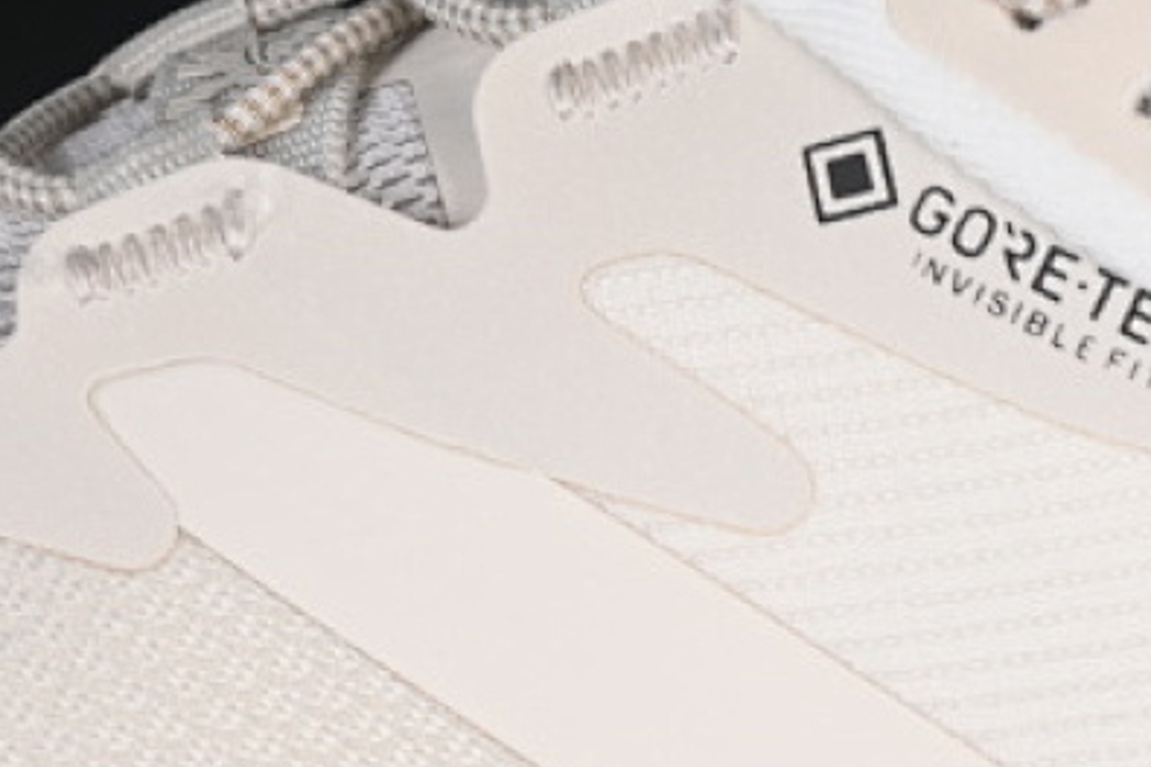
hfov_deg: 10.0
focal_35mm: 205
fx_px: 6551
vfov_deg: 6.7
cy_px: 901
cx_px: 1055
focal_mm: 50
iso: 160
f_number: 7.1
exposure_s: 1/80
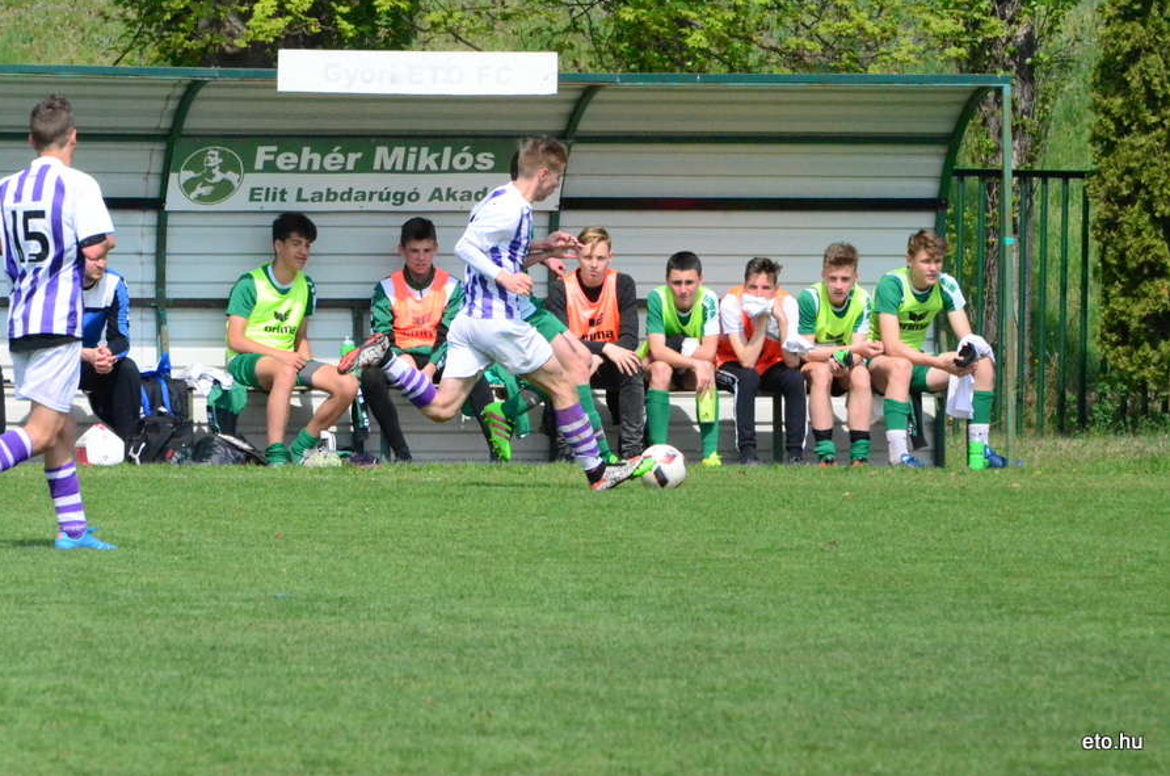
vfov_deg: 3.0
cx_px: 582
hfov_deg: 4.5
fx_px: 14726
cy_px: 386
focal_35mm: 454
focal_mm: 300
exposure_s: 1/8000
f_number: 13
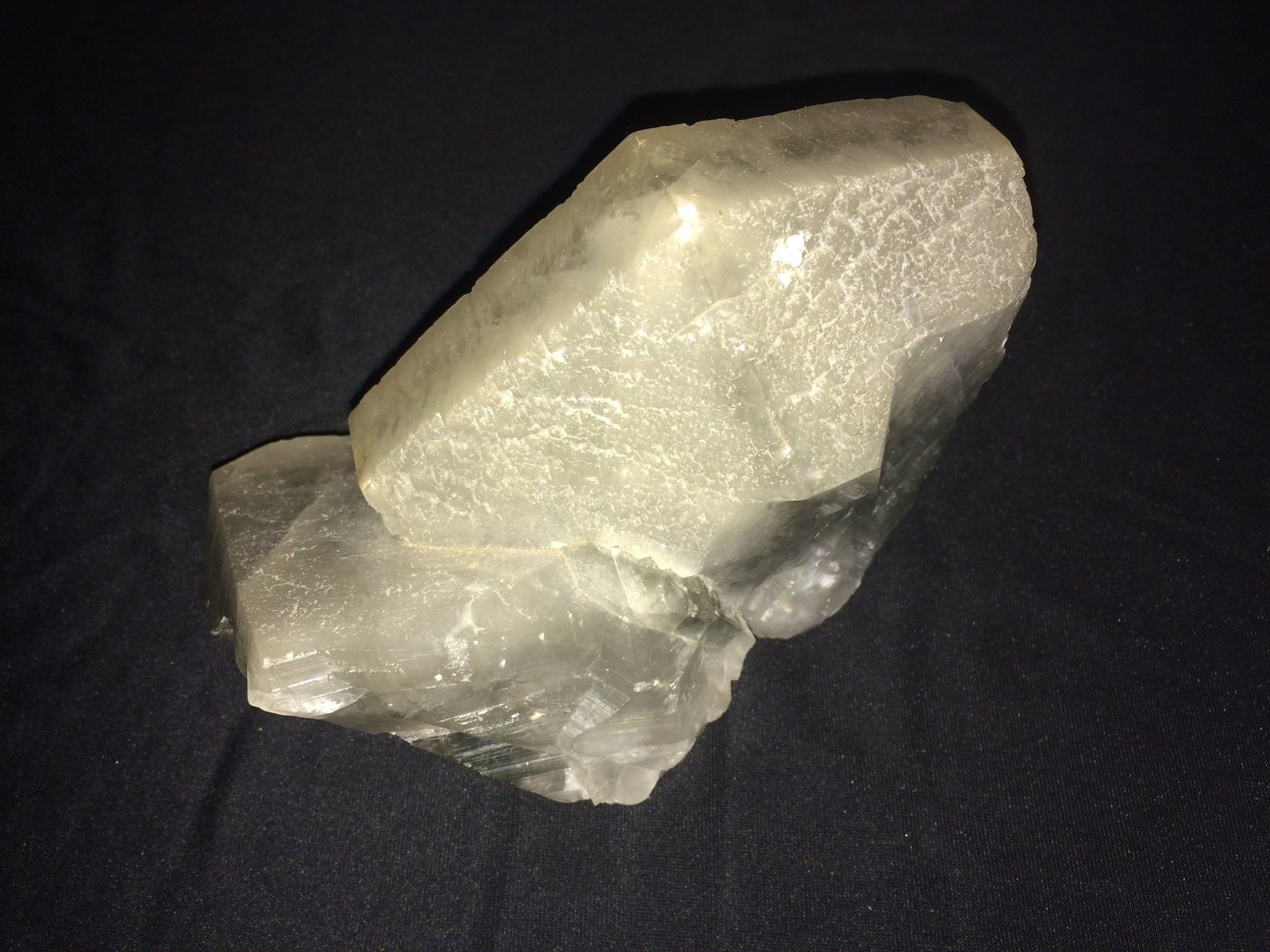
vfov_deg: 48.2
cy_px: 476
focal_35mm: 29
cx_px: 635
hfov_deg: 61.7
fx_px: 1064
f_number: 2.2
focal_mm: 4.15
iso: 32
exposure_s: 1/36
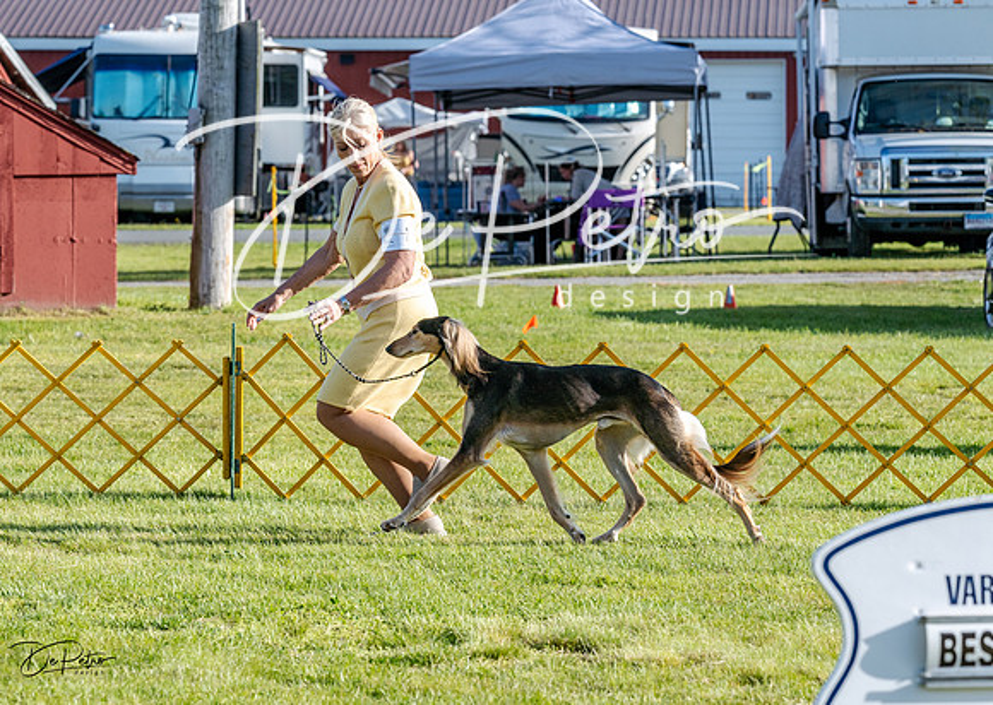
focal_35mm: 154
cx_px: 431
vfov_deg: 9.3
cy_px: 279
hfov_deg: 13.0
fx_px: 4342
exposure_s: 1/1250
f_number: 6.3
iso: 400
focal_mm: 118
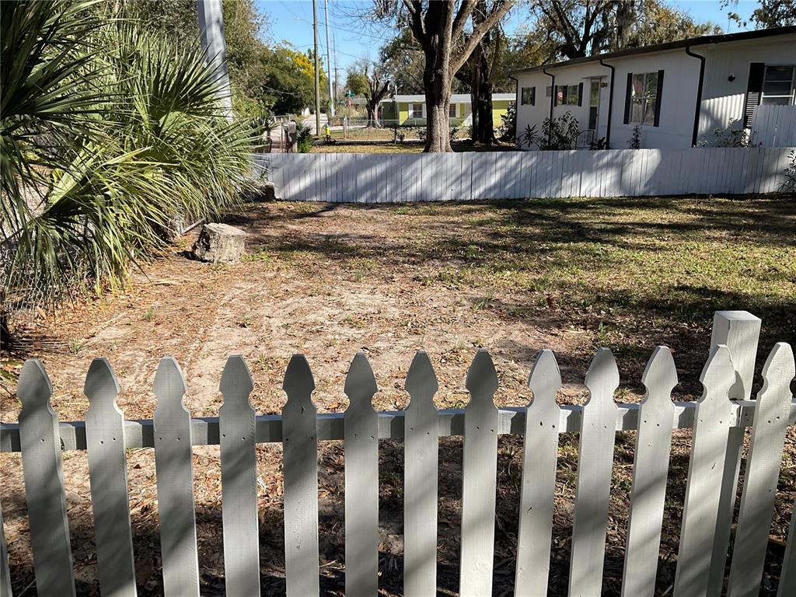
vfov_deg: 48.2
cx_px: 398
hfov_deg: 61.7
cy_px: 298
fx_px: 667
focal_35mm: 29
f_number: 1.8
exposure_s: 1/1168
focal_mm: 3
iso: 16
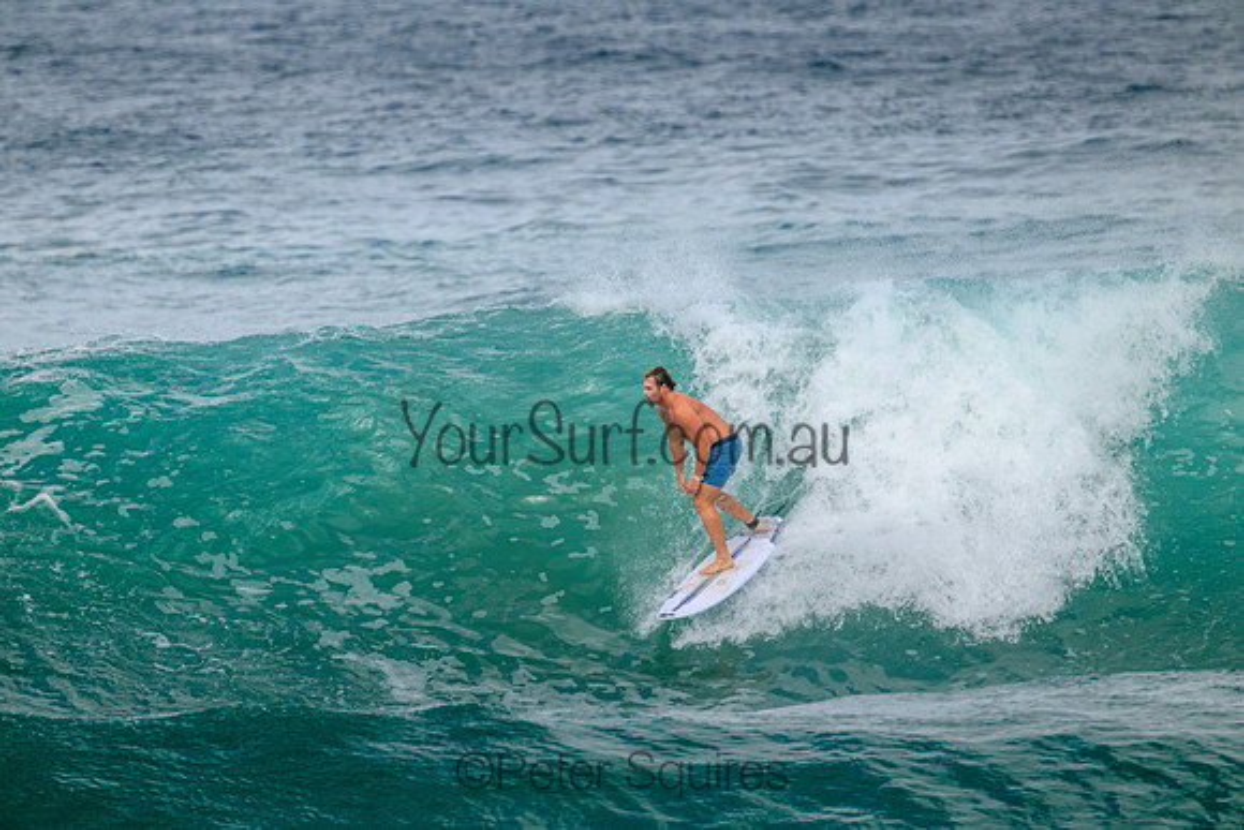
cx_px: 622
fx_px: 27650
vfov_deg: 1.7
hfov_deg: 2.6
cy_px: 415
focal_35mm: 800
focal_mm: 800
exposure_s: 1/2000
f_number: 11
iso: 1250
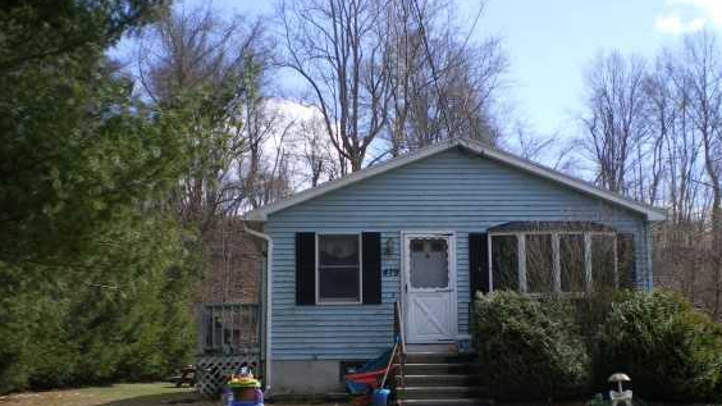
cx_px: 407
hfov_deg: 43.6
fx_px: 900
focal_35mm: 47
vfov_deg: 25.3
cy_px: 261
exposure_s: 1/200
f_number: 4.6
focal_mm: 6.3
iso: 64
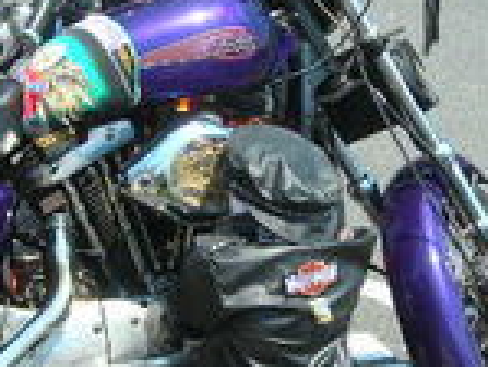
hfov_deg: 19.1
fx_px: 1439
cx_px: 128
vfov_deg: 14.5
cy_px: 210
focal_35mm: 102
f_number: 3.2
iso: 50
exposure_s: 1/358
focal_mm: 6.3
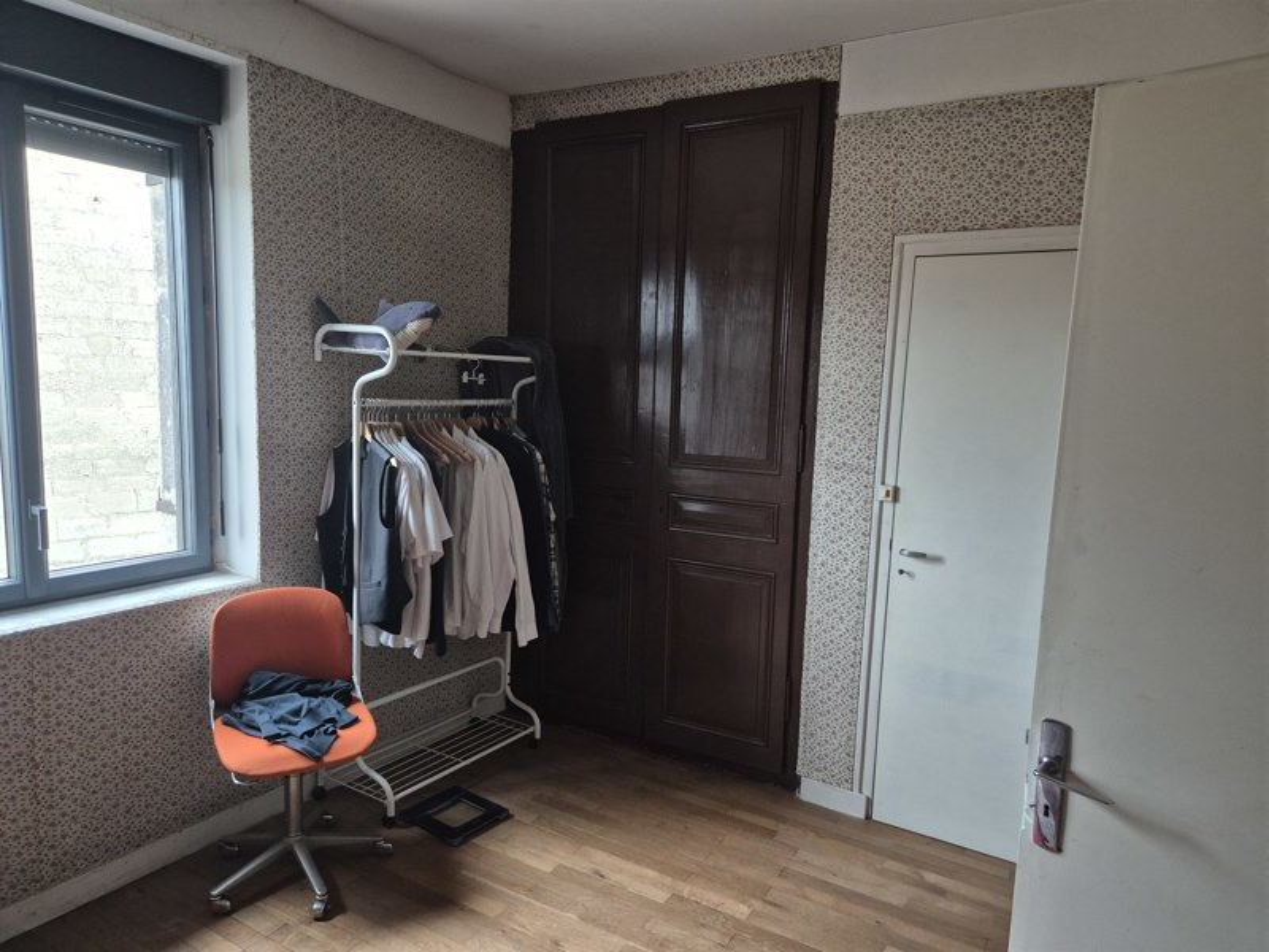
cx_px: 634
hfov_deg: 73.9
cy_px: 476
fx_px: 843
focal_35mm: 23
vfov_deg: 58.9
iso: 640
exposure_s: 1/100
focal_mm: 5.4
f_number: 1.8
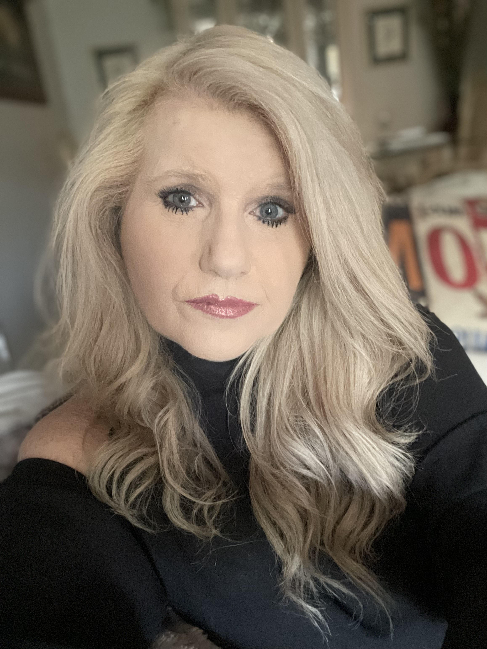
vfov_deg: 60.0
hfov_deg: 46.8
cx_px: 244
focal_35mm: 30
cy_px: 324
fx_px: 563
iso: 800
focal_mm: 2.71
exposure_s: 1/24
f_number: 2.2
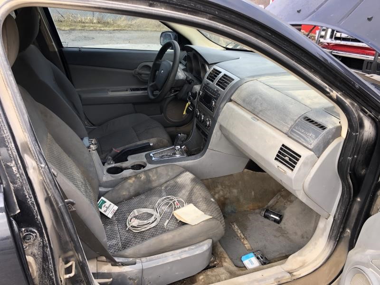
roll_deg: -4.1
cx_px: 190
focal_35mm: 28
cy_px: 142
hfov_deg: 63.4
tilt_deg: -23.7
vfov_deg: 49.7
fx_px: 307
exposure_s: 1/120
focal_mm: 3.99
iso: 20
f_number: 1.8
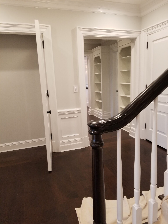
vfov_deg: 67.3
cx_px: 84
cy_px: 112
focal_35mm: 26
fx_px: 168
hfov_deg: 53.1
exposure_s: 1/60
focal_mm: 4.25
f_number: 1.7
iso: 200
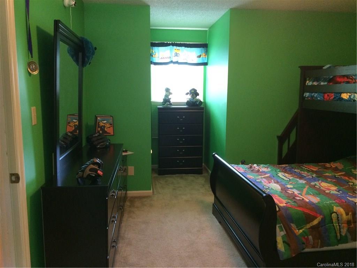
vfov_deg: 48.2
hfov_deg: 61.7
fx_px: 299
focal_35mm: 29
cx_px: 178
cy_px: 134
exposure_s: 1/30
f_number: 2.2
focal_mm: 4.15
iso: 320
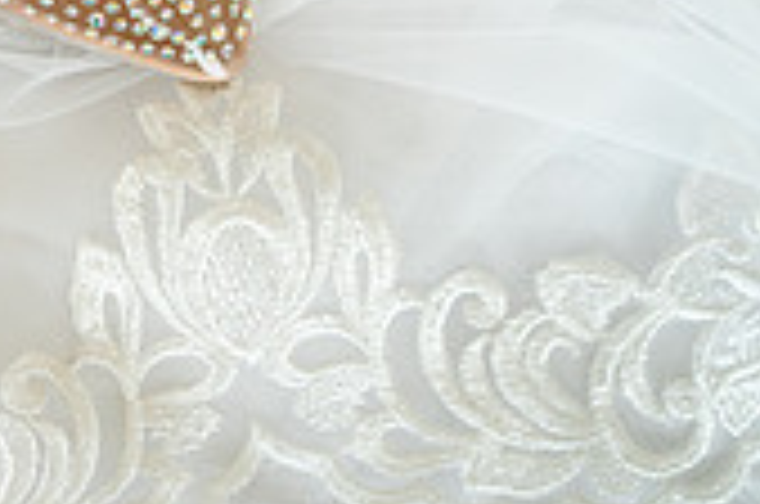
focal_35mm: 172
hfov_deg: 11.6
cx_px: -234
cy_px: -344
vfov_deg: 7.7
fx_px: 3624
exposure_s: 1/1000
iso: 400
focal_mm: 50
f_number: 1.4
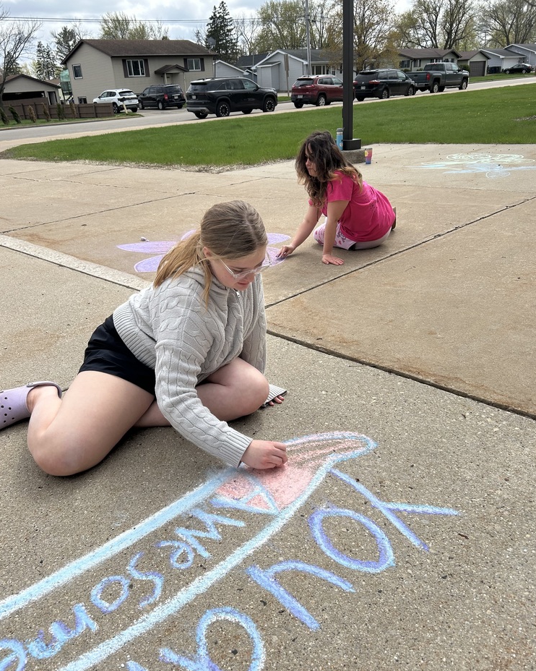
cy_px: 358
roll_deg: +4.1
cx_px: 265
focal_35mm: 28
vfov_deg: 62.2
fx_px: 555
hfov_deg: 51.5
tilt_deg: -26.4
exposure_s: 1/3356
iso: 50
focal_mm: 5.7
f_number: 1.5
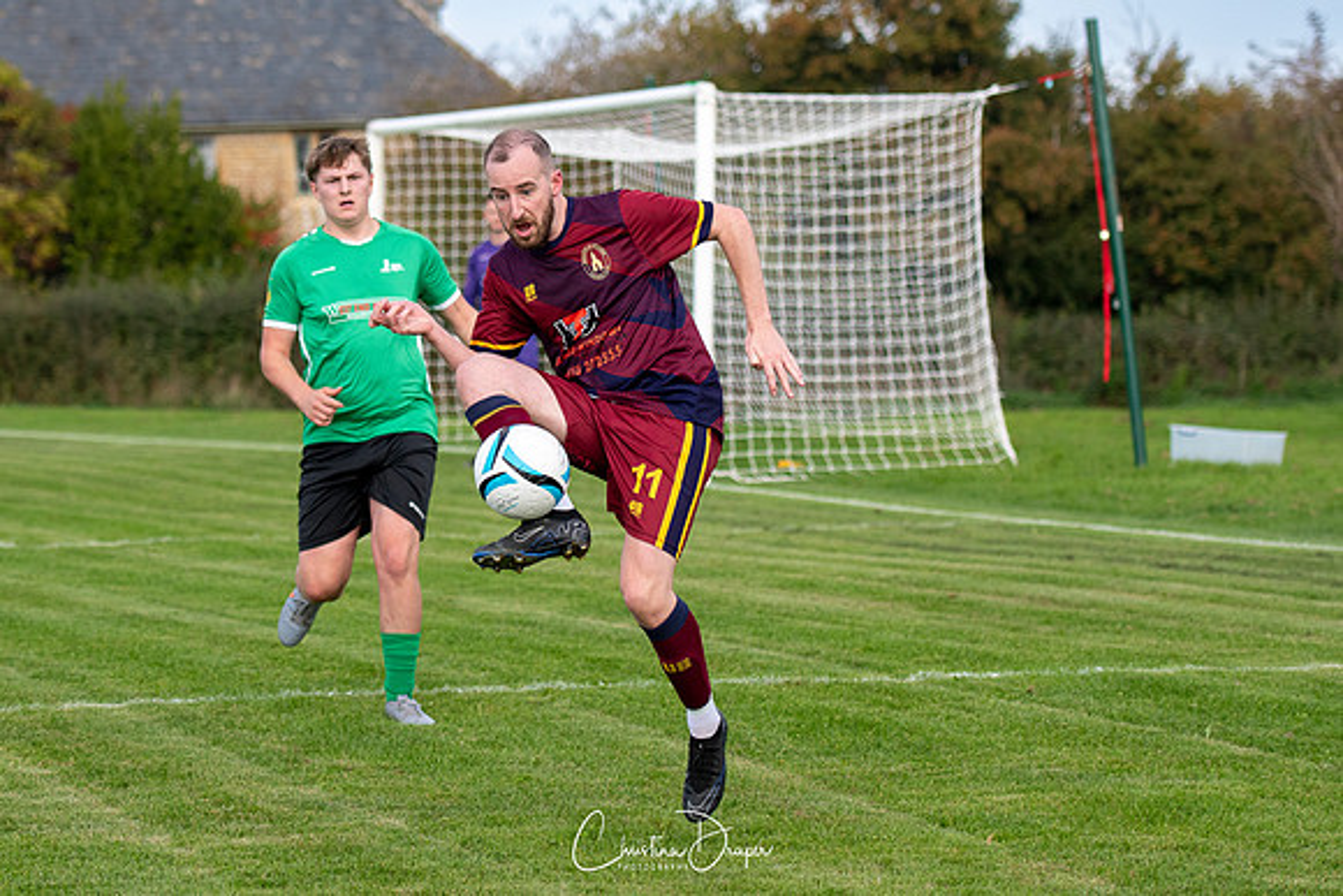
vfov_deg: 8.9
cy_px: 356
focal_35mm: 154
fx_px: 5733
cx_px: 534
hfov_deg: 13.4
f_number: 2.8
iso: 320
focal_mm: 85
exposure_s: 1/2500
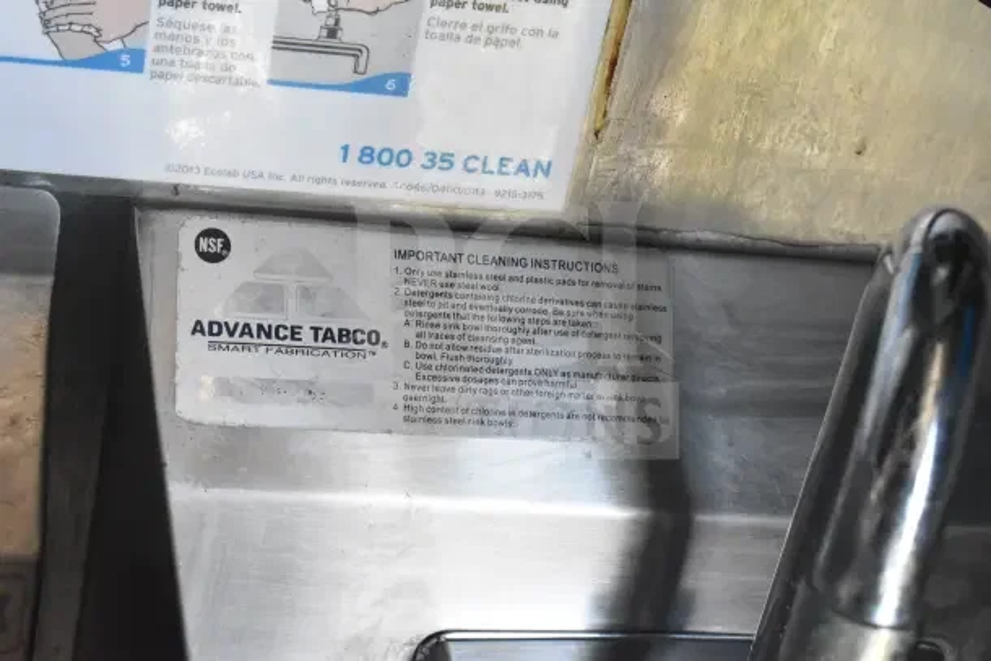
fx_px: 2271
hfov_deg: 24.6
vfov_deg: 16.6
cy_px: 330
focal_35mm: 82
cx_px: 496
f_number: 9
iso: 6400
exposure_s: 1/320
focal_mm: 55
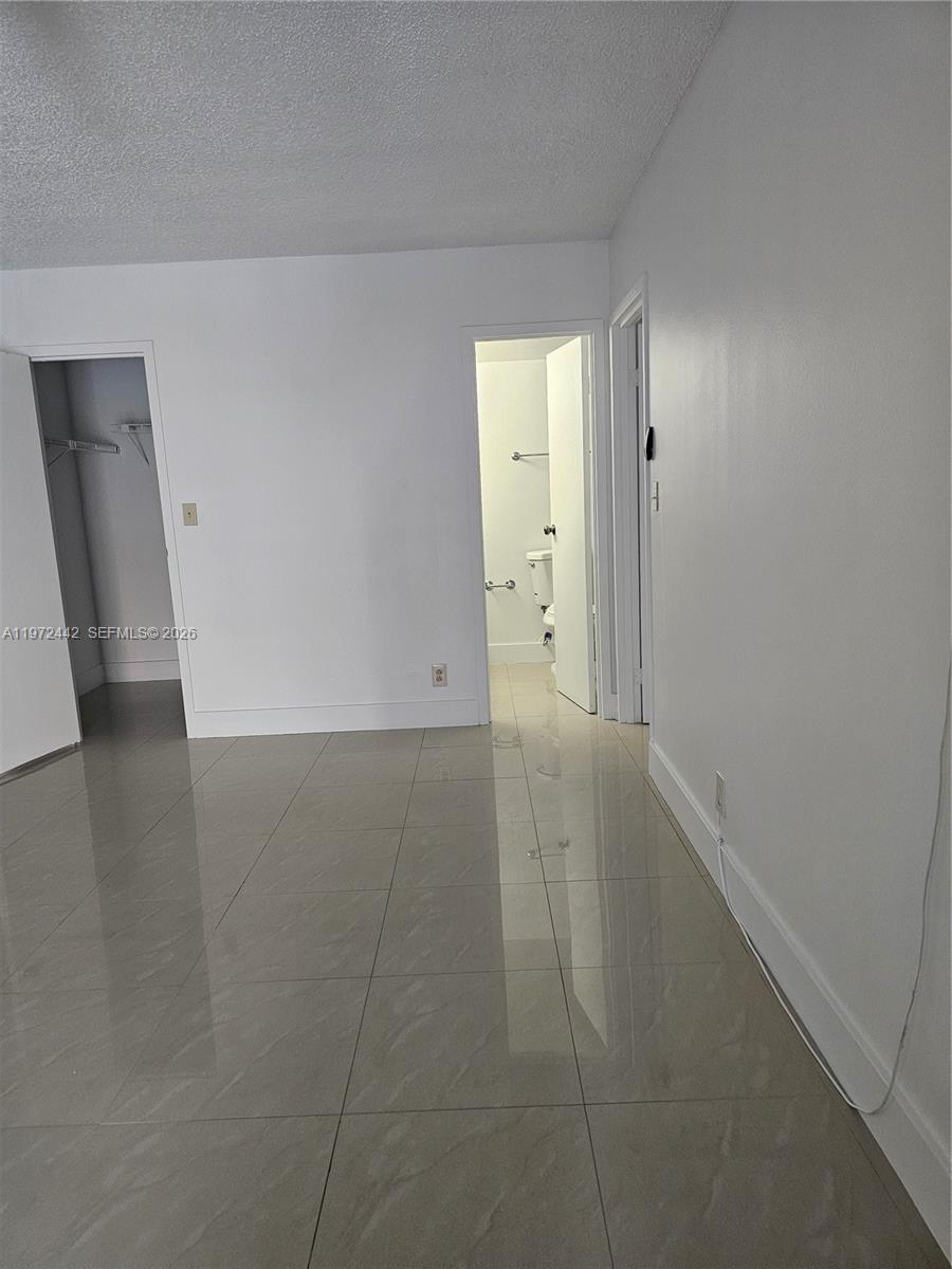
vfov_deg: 73.9
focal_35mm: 23
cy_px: 634
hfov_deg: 58.9
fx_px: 843
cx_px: 476
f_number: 1.7
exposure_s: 1/120
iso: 640
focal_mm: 6.3
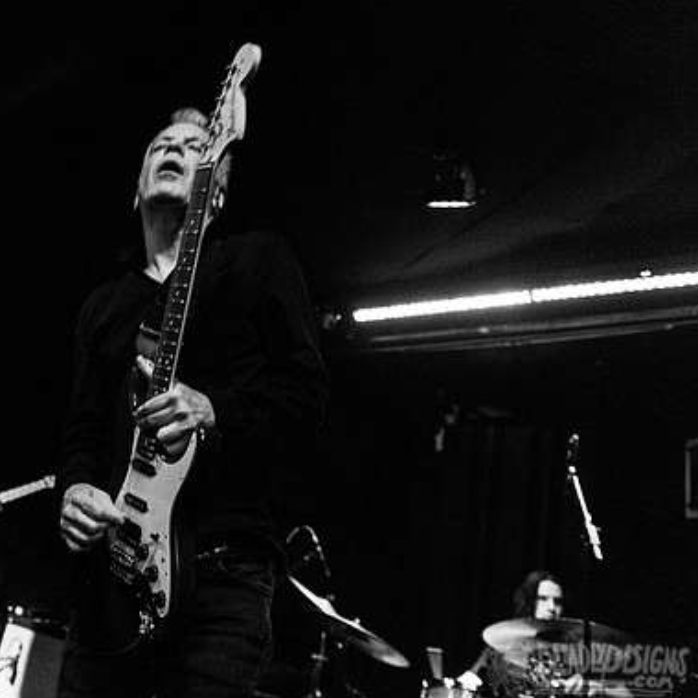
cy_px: 396
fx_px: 798
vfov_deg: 47.1
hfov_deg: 44.5
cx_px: 123
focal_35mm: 35
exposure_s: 1/100
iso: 3200
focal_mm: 24
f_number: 3.2
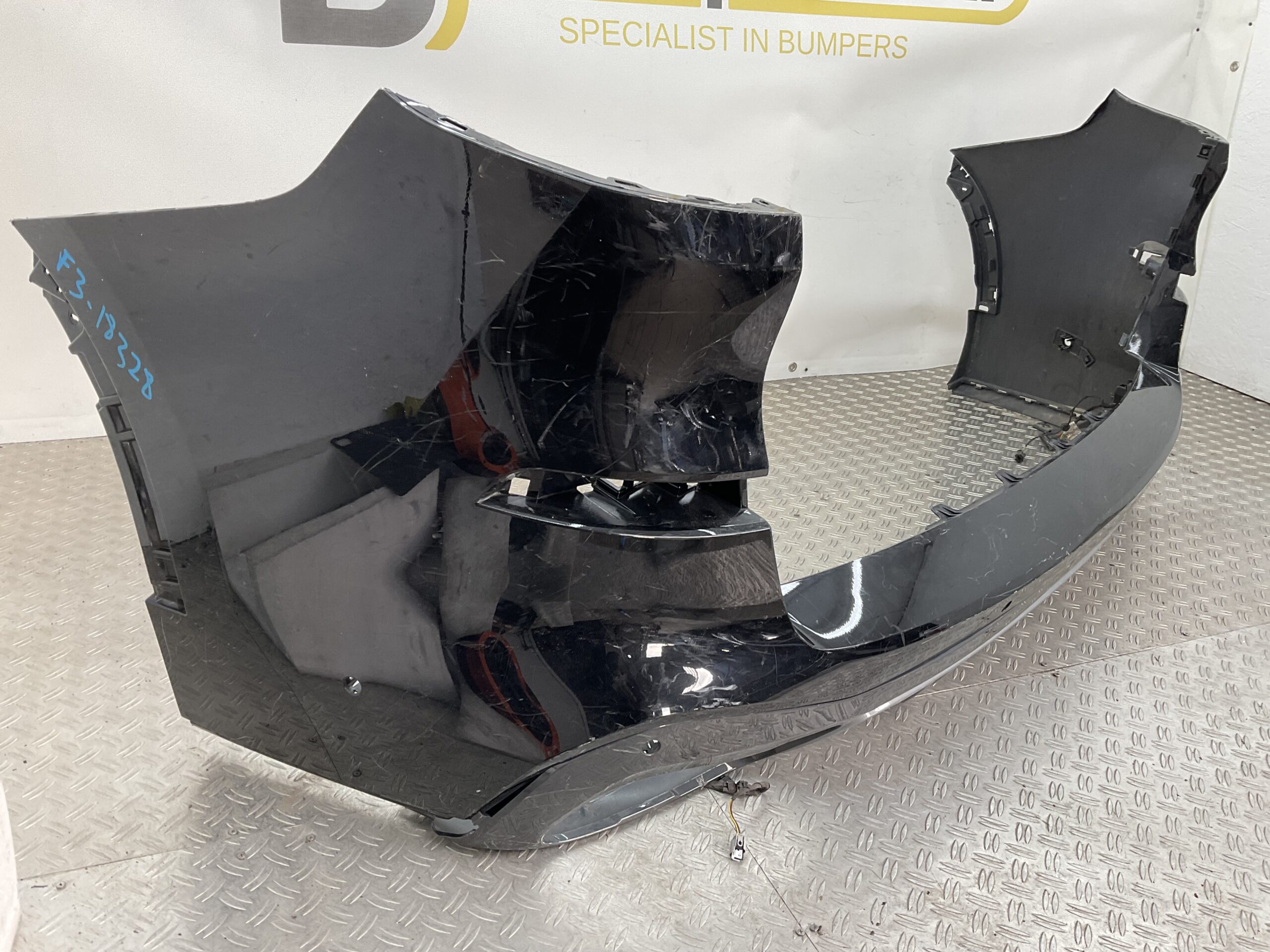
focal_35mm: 29
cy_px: 476
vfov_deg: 48.2
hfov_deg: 61.7
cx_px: 635
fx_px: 1064
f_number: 1.8
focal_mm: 3
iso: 40
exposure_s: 1/120
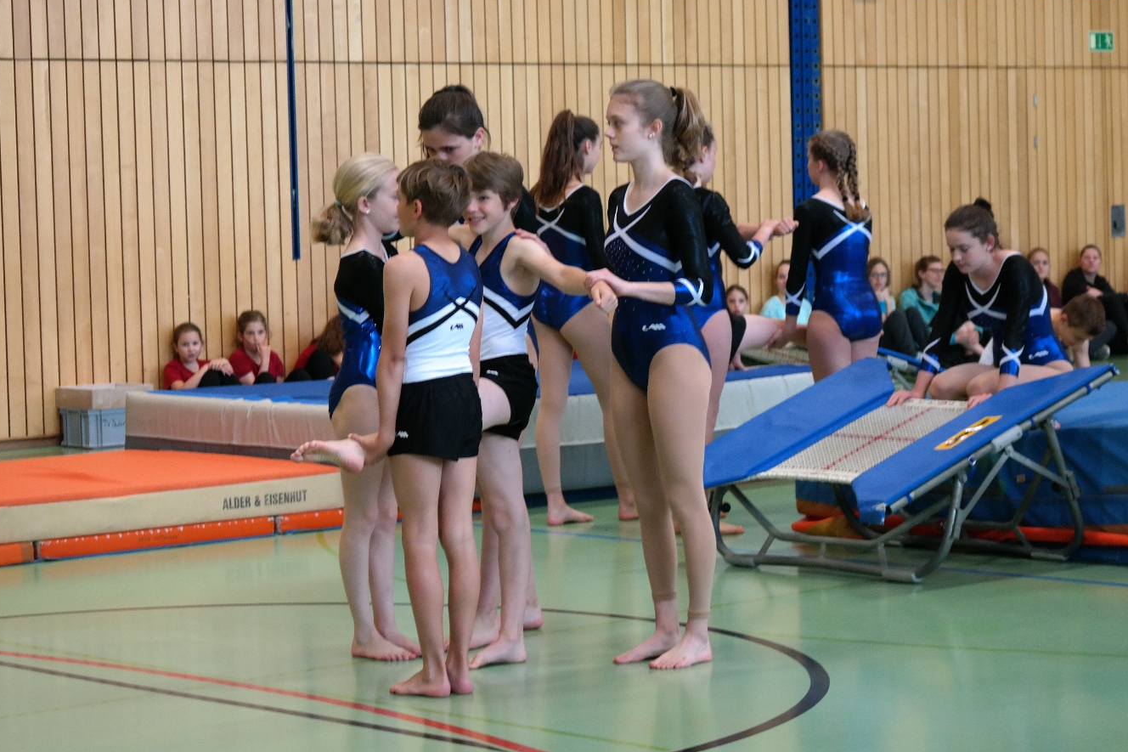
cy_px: 322
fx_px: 3133
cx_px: 612
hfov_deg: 20.4
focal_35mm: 100
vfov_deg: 13.7
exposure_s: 1/80
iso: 800
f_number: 4
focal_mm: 54
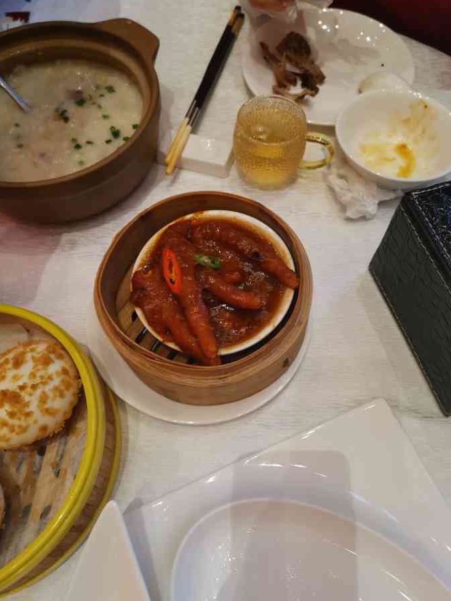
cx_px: 224
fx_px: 486
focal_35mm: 28
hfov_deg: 49.7
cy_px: 293
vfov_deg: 63.4
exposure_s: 1/100
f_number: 1.8
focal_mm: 5.58
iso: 320
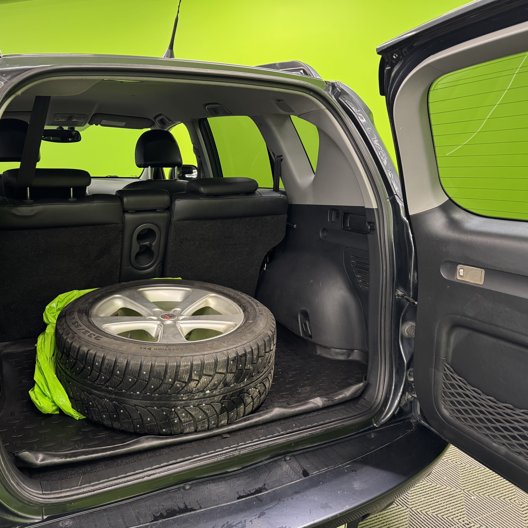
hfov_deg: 55.1
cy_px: 260
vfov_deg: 55.6
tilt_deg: -11.7
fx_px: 500
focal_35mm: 29
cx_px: 203
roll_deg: +0.2
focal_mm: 6.76
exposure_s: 1/50
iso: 400
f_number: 1.78
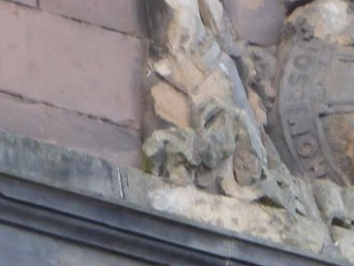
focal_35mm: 1253
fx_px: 12822
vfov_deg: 1.2
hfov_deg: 1.6
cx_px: 377
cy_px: 119
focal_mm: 89.6
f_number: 6
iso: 400
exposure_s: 1/100
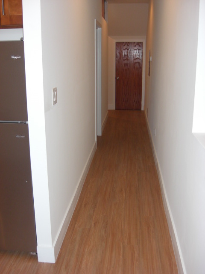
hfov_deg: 37.7
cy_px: 137
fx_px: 300
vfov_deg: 49.0
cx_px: 102
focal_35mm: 38
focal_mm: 7.9
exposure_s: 1/60
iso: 200
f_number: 2.8
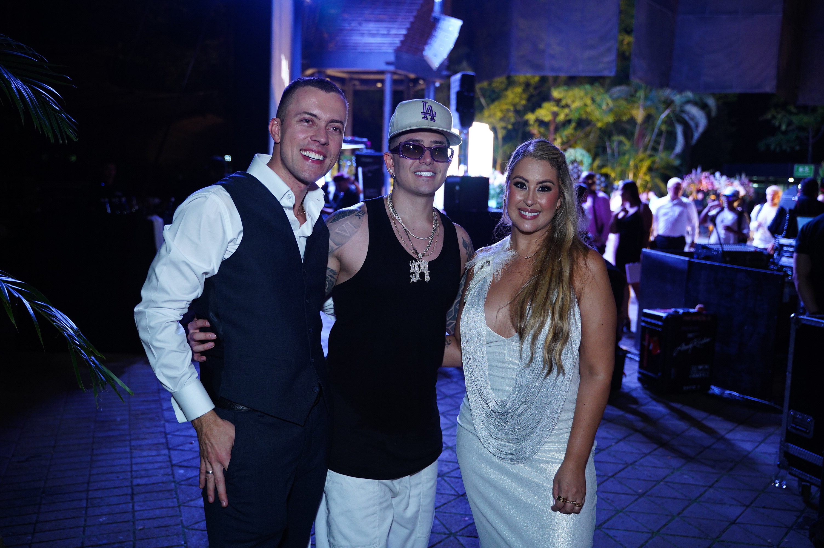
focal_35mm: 33
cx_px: 412
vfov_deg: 39.9
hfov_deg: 57.3
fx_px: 755
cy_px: 274
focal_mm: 33
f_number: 2.8
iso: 2000
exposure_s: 1/50
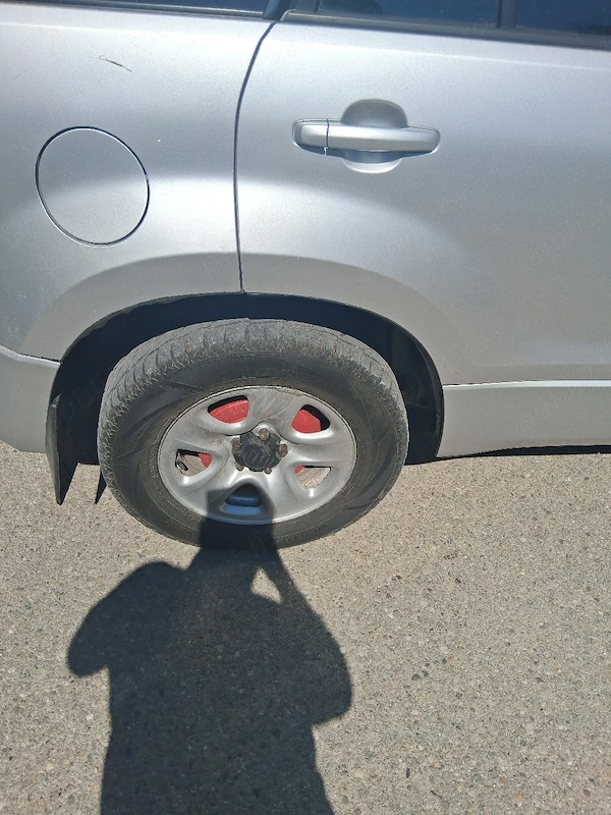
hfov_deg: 53.1
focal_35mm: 26
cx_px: 306
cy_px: 408
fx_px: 612
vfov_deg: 67.3
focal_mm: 3.98
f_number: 1.8
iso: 25
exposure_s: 1/2000
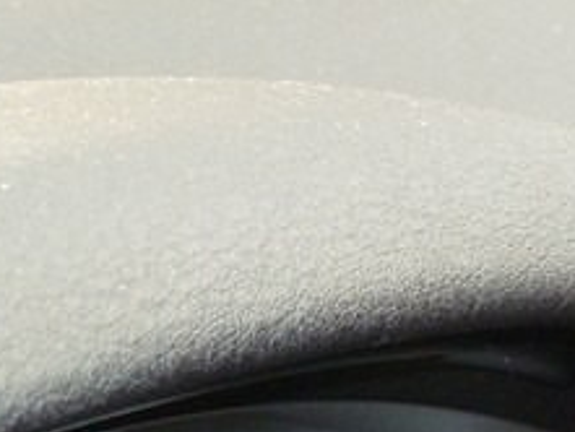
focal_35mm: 159
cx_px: 1004
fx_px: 2643
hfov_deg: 11.6
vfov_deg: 9.1
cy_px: 612
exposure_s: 1/30
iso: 320
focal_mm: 7.3
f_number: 3.7
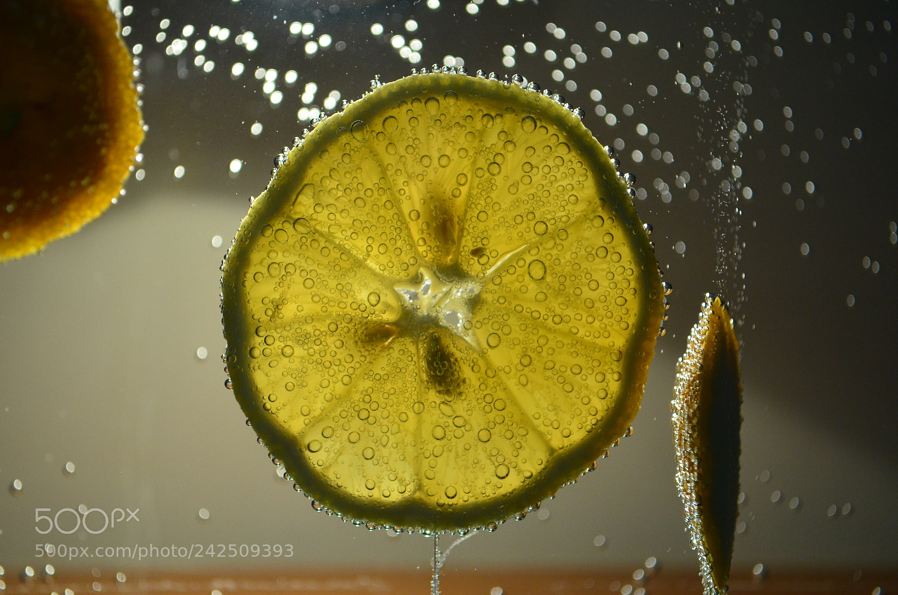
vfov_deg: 20.5
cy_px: 298
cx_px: 449
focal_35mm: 66
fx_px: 1643
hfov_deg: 30.6
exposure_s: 1/200
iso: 1000
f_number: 5.3
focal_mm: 44
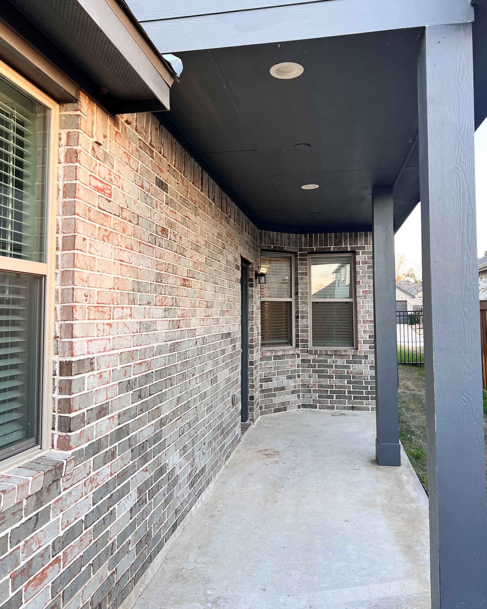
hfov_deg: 51.5
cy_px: 274
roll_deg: -0.2
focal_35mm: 28
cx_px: 251
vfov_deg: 62.1
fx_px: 504
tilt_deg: +4.6
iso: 100
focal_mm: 5.7
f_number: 1.5
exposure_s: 1/121
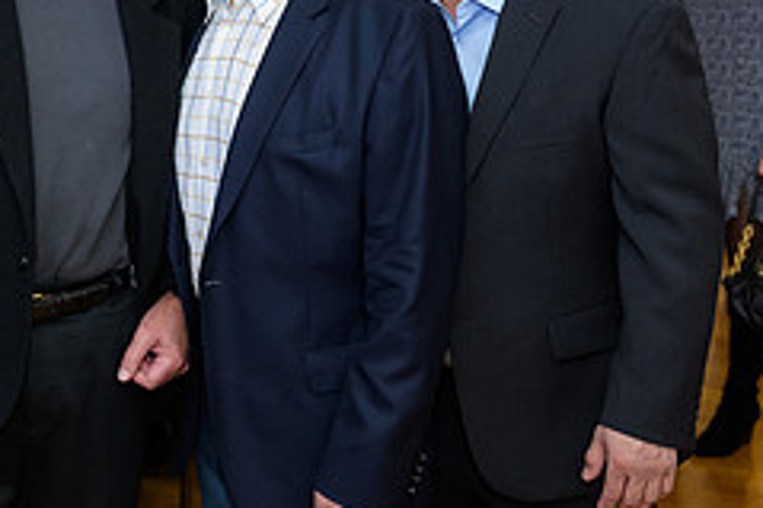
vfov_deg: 19.6
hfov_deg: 28.8
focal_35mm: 68
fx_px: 1440
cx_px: 118
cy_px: 40
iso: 1000
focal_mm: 28
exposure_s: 1/125
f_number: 3.2
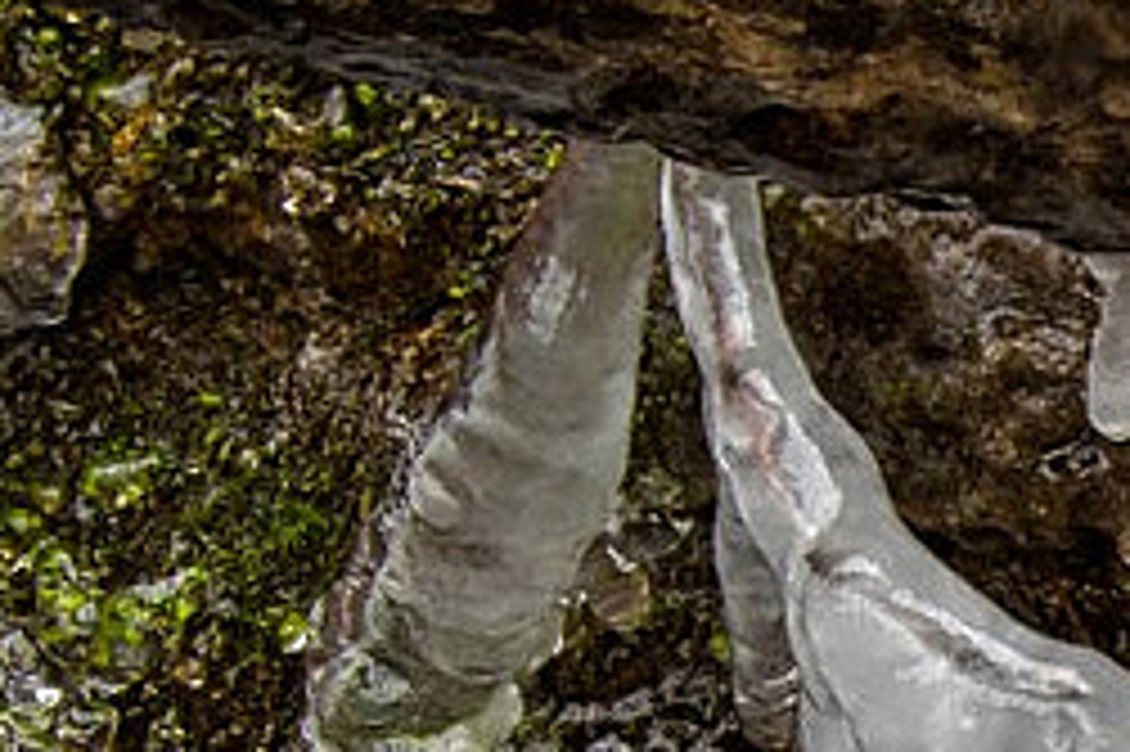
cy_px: 1036
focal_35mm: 334
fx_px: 10482
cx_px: 1945
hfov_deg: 6.1
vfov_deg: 4.1
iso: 100
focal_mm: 35
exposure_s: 1.3
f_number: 18
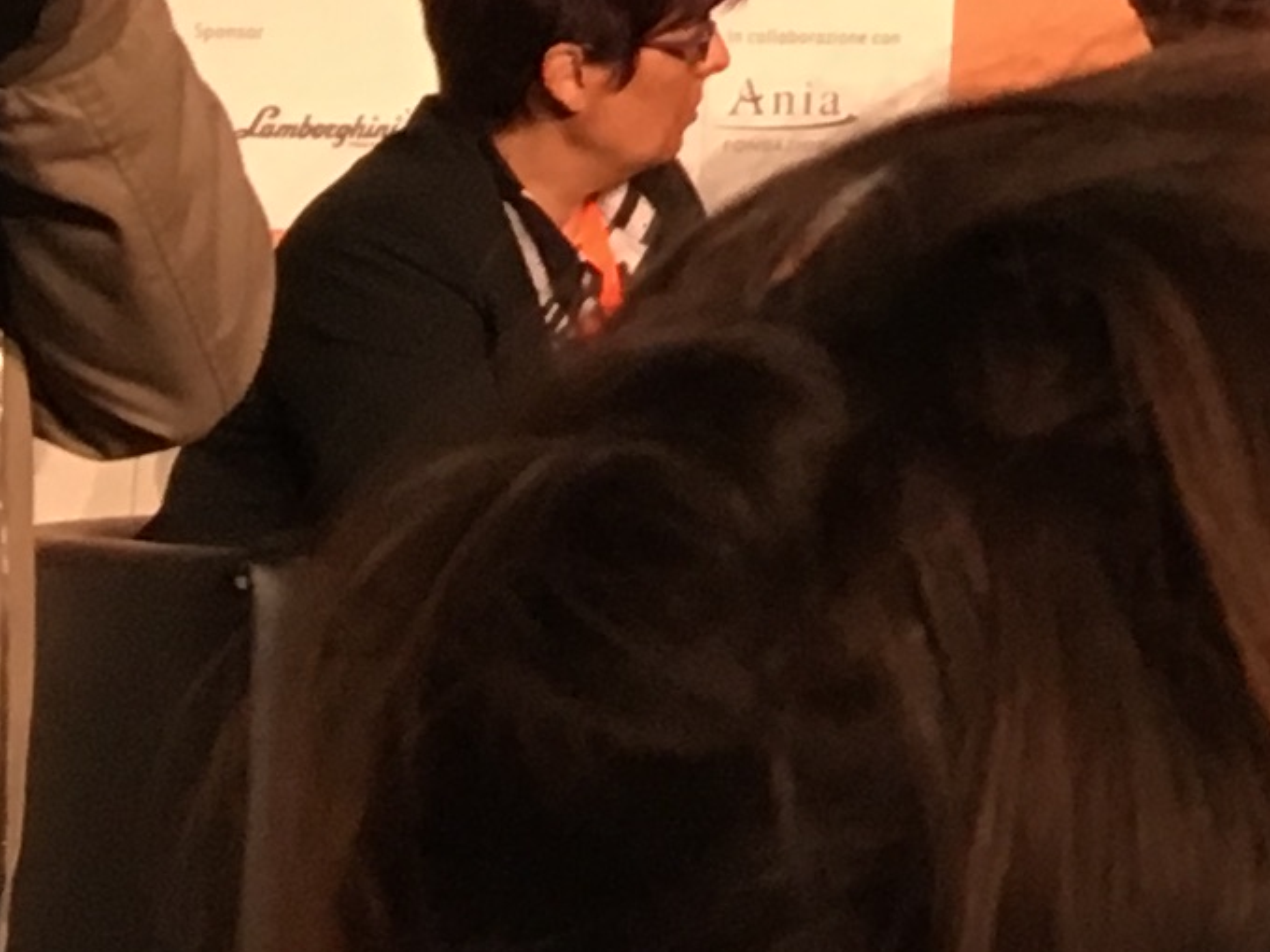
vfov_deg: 8.2
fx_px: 6310
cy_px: -978
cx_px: 2742
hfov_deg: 10.4
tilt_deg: +10.0
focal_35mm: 172
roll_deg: -0.2
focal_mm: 4.15
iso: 125
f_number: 2.2
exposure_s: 1/33
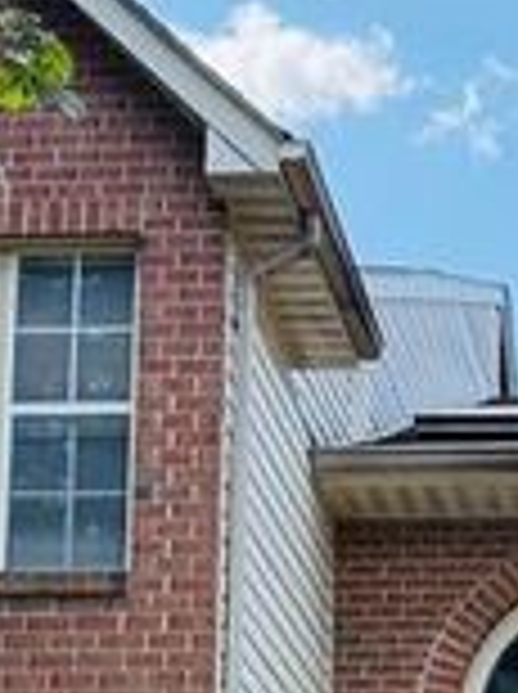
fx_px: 2081
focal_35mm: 104
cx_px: 613
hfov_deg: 13.8
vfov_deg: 17.8
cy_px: 875
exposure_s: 1/1437
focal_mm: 6.76
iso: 100
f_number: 1.78
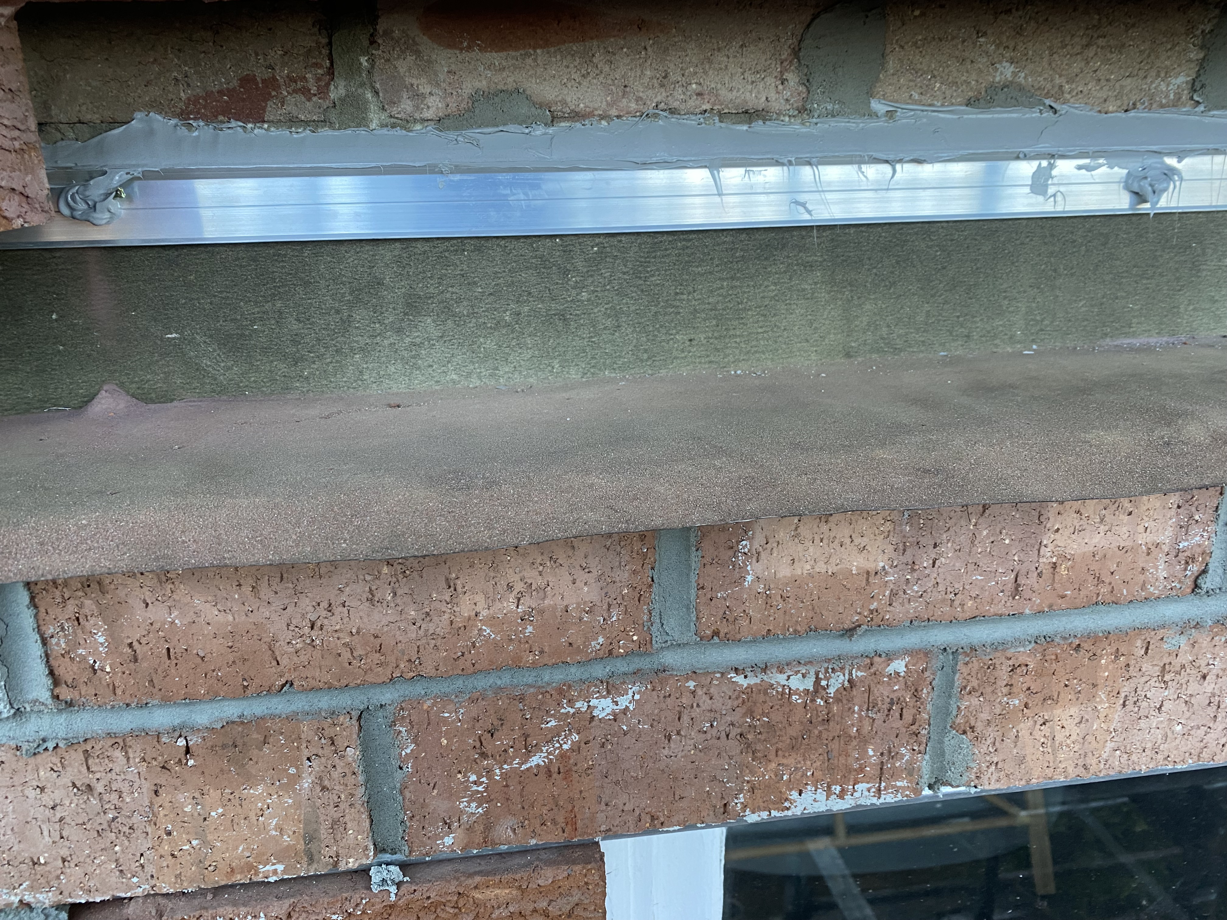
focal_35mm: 26
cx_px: 614
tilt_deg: -19.1
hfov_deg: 67.3
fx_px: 922
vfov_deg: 53.1
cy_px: 460
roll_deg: +1.1
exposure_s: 1/60
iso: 160
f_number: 1.8
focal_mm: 4.25
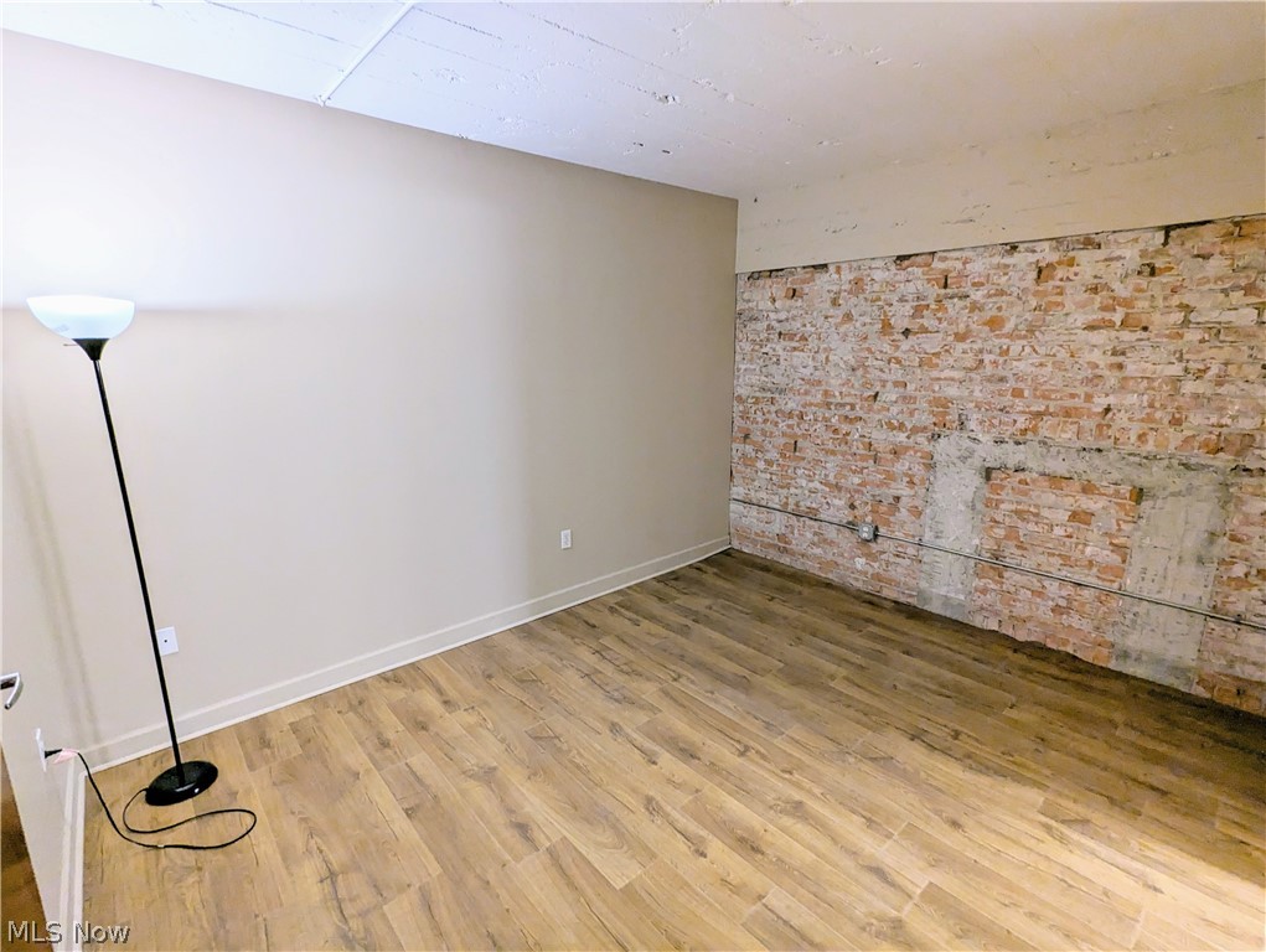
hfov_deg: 94.4
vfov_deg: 78.2
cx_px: 633
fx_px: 586
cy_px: 476
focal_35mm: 16
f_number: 2.2
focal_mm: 2.35
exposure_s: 1/24
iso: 96
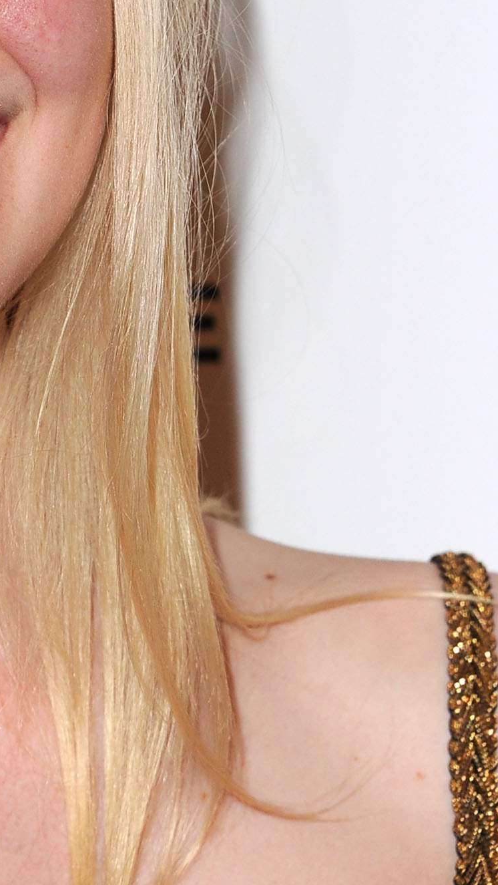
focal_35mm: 320
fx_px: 7507
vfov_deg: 6.7
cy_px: 338
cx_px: -127
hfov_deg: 3.8
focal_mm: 135
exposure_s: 1/250
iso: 640
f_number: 7.1
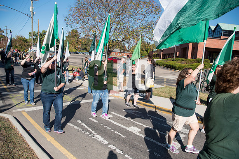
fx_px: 159
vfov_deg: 53.2
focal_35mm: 24
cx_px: 120
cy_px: 80
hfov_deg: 73.7
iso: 250
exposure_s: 1/1600
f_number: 4.5
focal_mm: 24
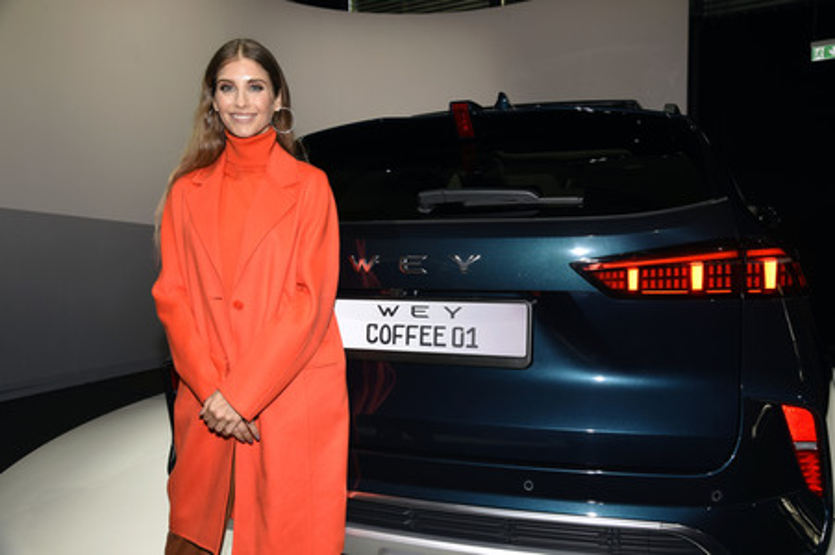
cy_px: 278
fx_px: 718
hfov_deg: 60.3
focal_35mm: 31
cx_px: 418
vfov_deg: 42.3
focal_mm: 31
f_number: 6.3
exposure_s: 1/125
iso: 400
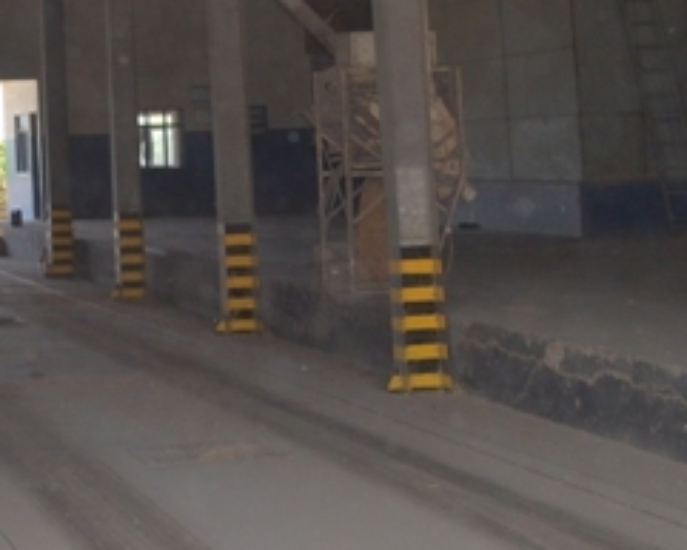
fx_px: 1668
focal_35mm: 82
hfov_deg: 21.3
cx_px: -174
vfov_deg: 18.1
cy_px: -43
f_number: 8
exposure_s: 1/160
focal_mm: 22
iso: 400
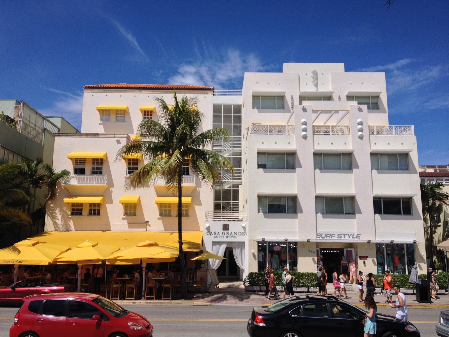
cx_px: 224
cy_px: 168
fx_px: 454
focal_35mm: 35
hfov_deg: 52.6
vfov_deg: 40.7
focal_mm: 4.28
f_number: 2.4
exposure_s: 1/3460
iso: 50
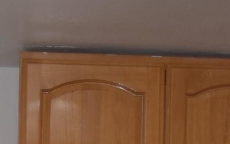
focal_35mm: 280
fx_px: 1756
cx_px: 126
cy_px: 513
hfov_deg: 7.5
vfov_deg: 4.4
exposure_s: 1/125
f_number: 4
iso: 400
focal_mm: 26
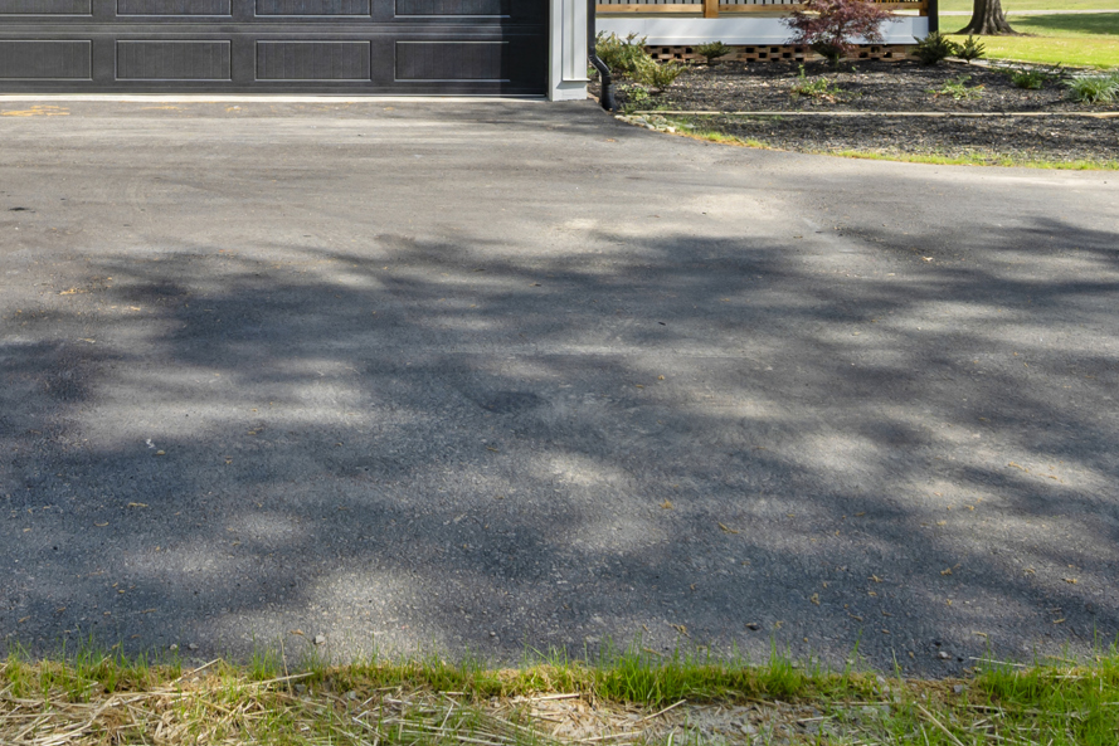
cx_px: 302
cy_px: -53
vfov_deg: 26.9
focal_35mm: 46
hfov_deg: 41.3
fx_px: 1443
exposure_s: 1/200
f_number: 8
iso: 100
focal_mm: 16.5
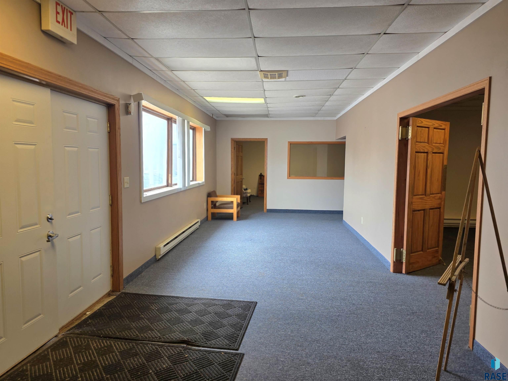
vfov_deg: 58.9
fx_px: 338
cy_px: 190
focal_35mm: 23
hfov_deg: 73.9
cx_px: 254
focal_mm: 6.3
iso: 80
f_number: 1.7
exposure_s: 1/120
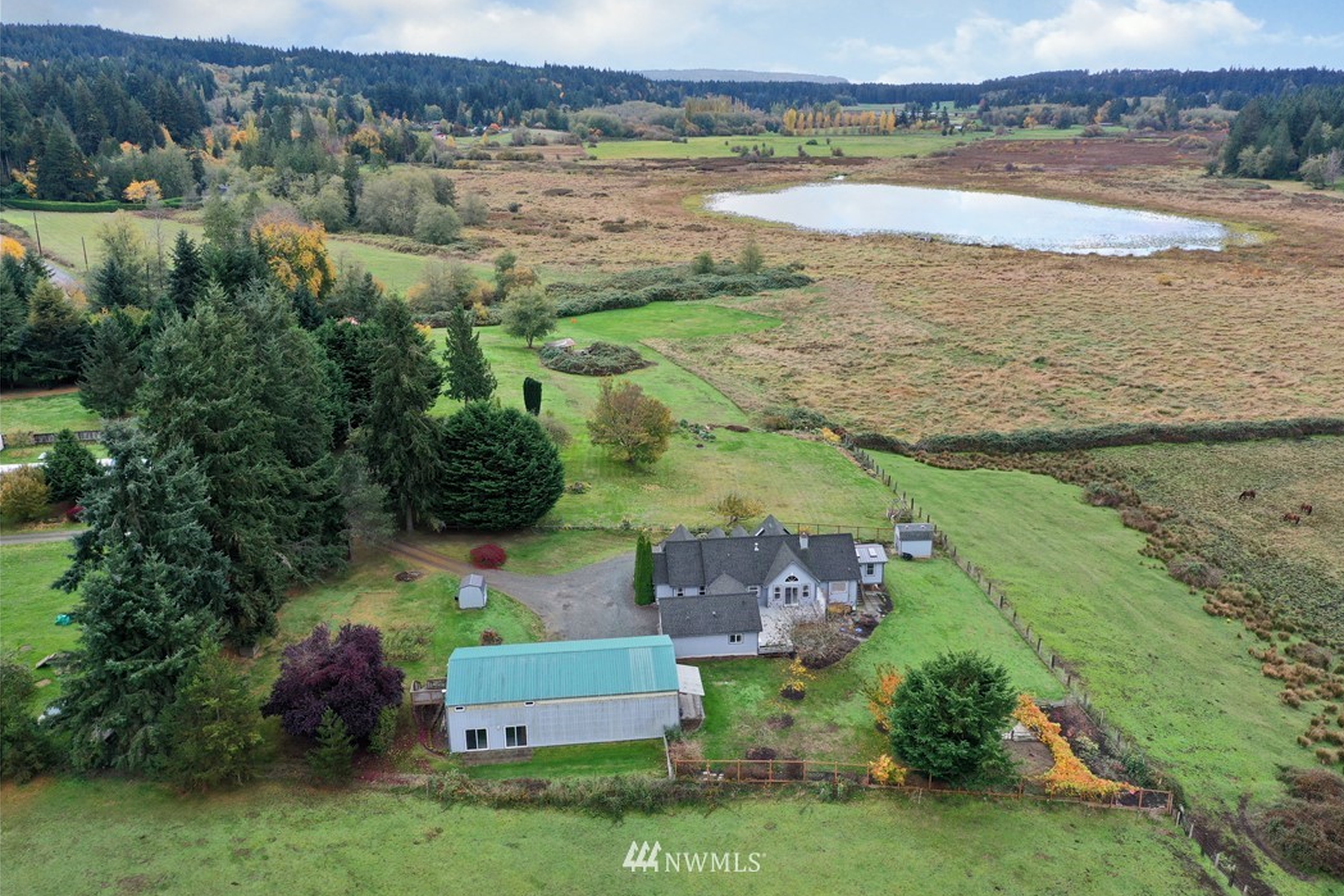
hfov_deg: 63.7
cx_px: 694
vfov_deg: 44.9
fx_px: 1082
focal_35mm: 29
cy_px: 441
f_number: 4.5
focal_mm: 10.26
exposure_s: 1/120
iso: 100
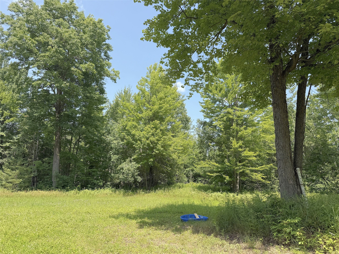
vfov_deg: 56.8
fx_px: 235
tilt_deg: +13.8
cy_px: 127
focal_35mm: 24
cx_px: 170
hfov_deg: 71.6
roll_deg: -1.5
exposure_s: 1/1689
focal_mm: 6.76
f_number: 1.78
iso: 80
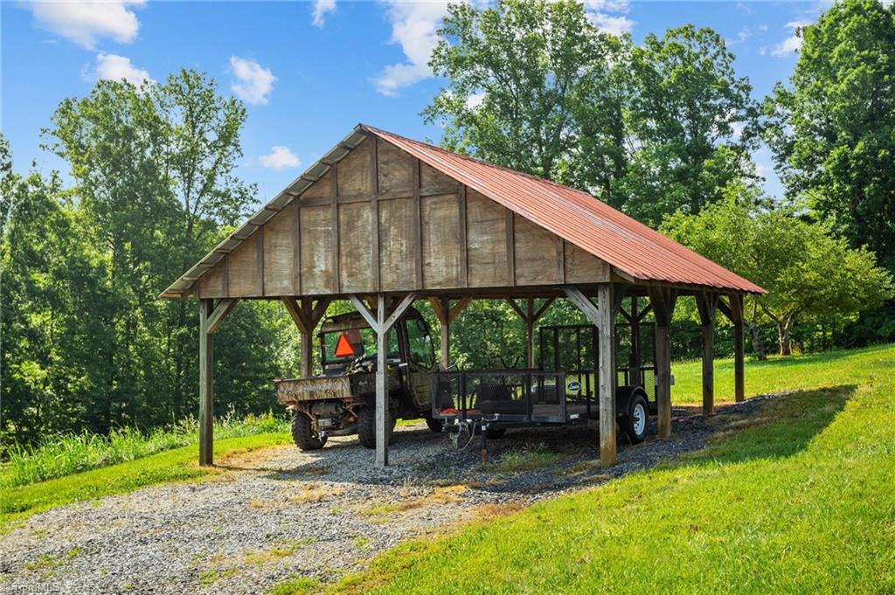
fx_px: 994
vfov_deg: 33.3
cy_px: 298
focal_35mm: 40
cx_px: 448
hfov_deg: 48.5
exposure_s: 1/160
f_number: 8
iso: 125
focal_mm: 40
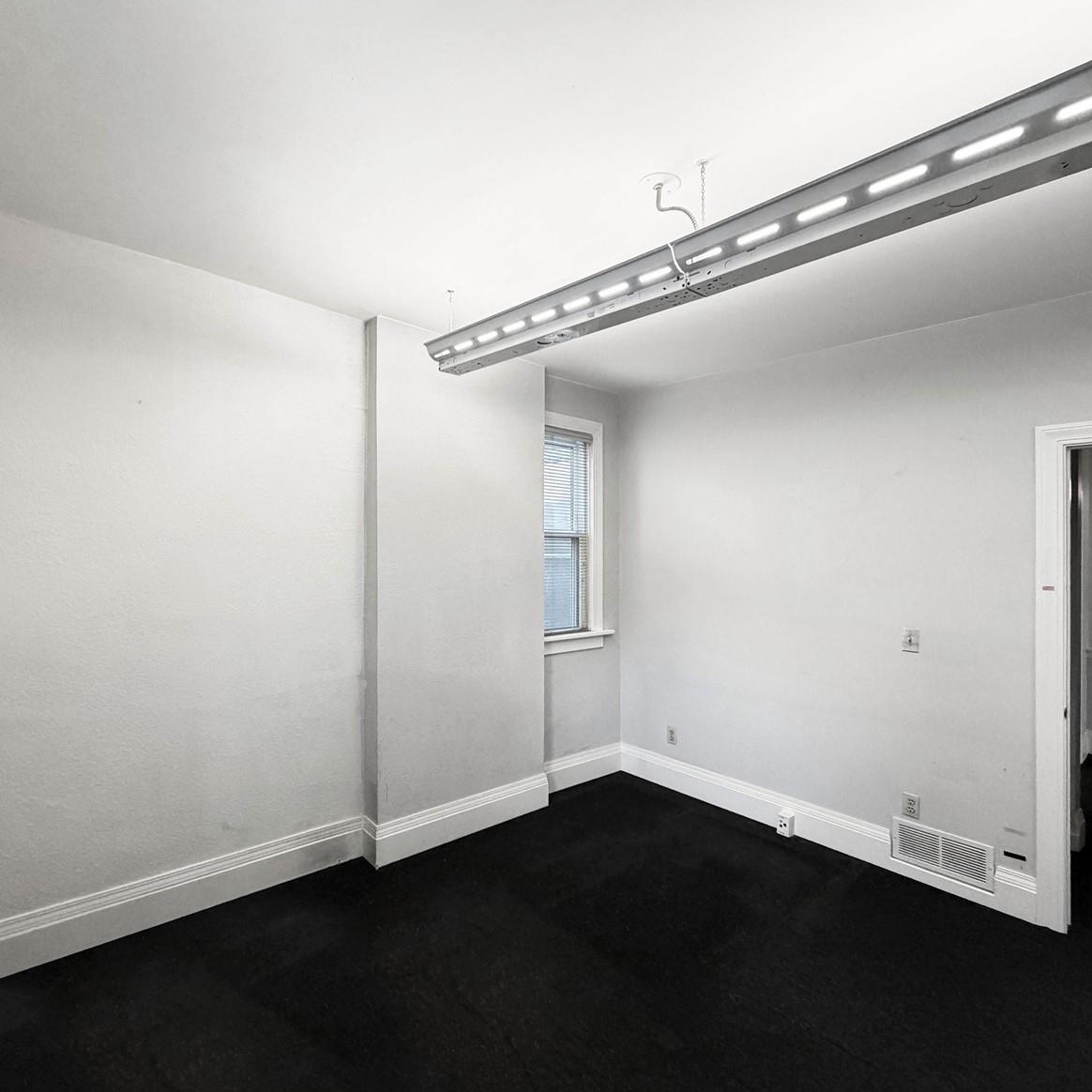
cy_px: 552
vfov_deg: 84.0
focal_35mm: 17
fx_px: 607
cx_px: 518
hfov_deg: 83.9
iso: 250
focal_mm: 2.22
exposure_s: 1/120
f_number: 2.2
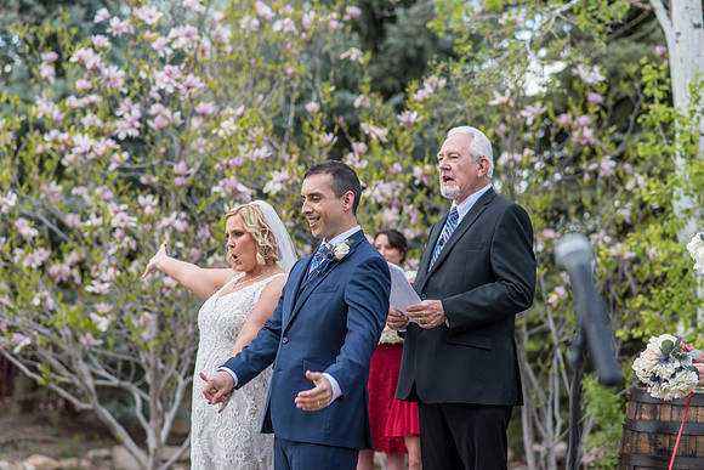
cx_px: 352
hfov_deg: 23.9
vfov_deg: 16.1
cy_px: 235
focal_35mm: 85
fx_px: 1663
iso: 100
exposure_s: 1/250
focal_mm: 85
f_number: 2.8
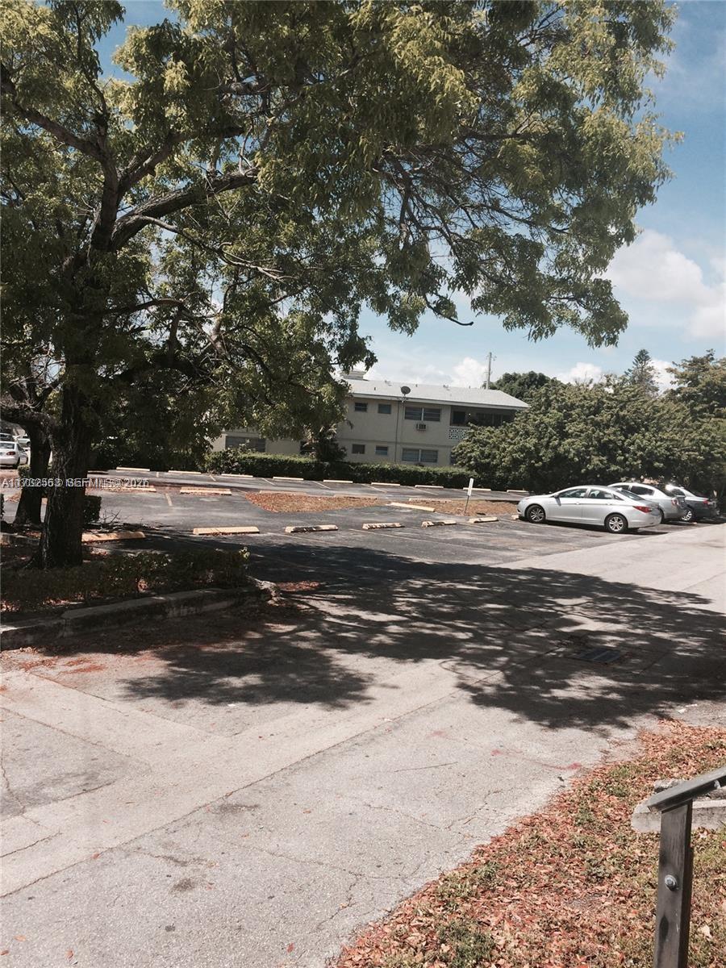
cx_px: 363
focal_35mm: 29
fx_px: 811
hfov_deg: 48.2
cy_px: 484
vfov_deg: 61.7
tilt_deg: -3.9
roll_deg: -4.6
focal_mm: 4.15
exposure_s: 1/1866
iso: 32
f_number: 2.2
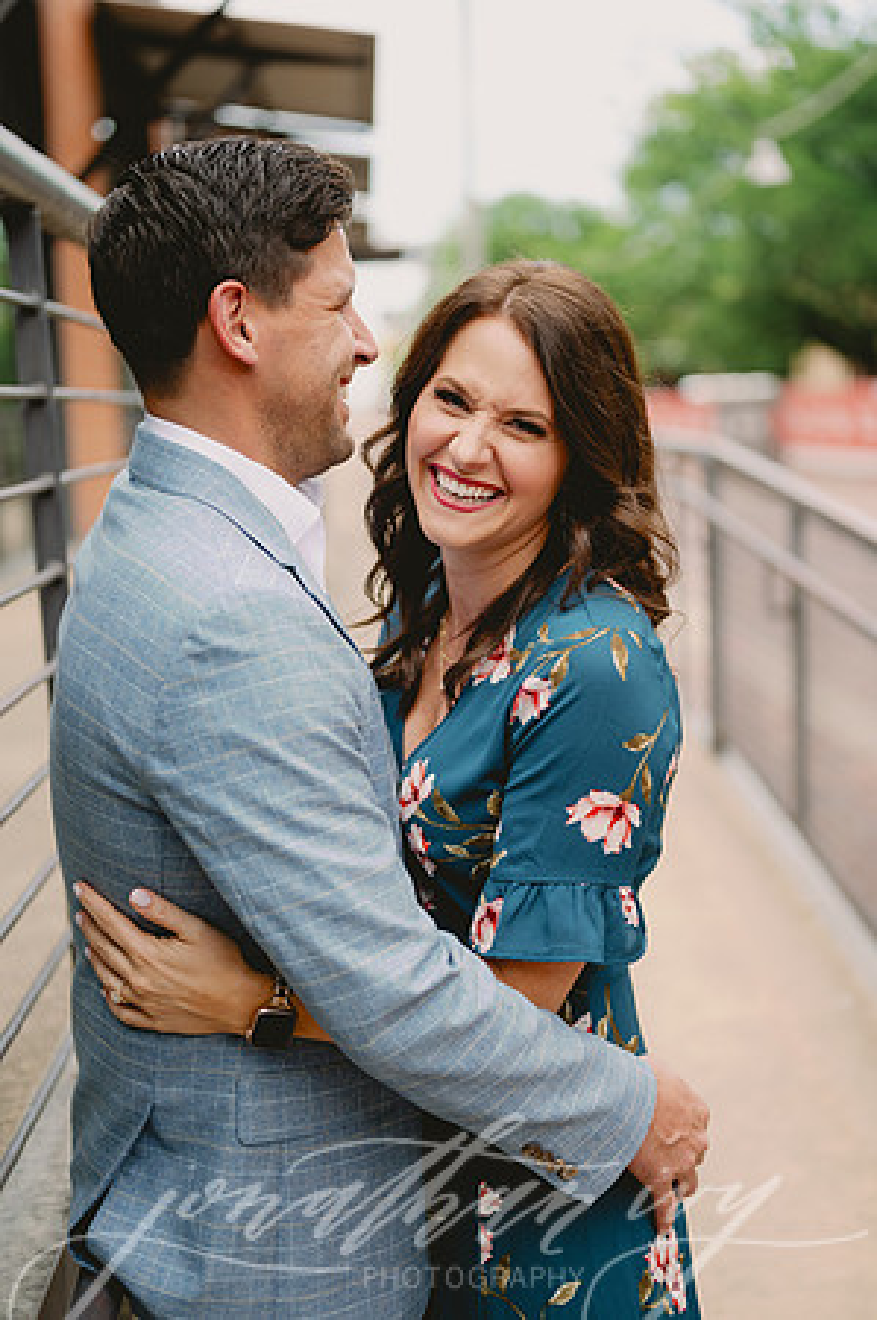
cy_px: 660
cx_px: 438
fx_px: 1831
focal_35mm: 50
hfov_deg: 26.9
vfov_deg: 39.6
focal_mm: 50
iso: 100
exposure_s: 1/640
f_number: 2
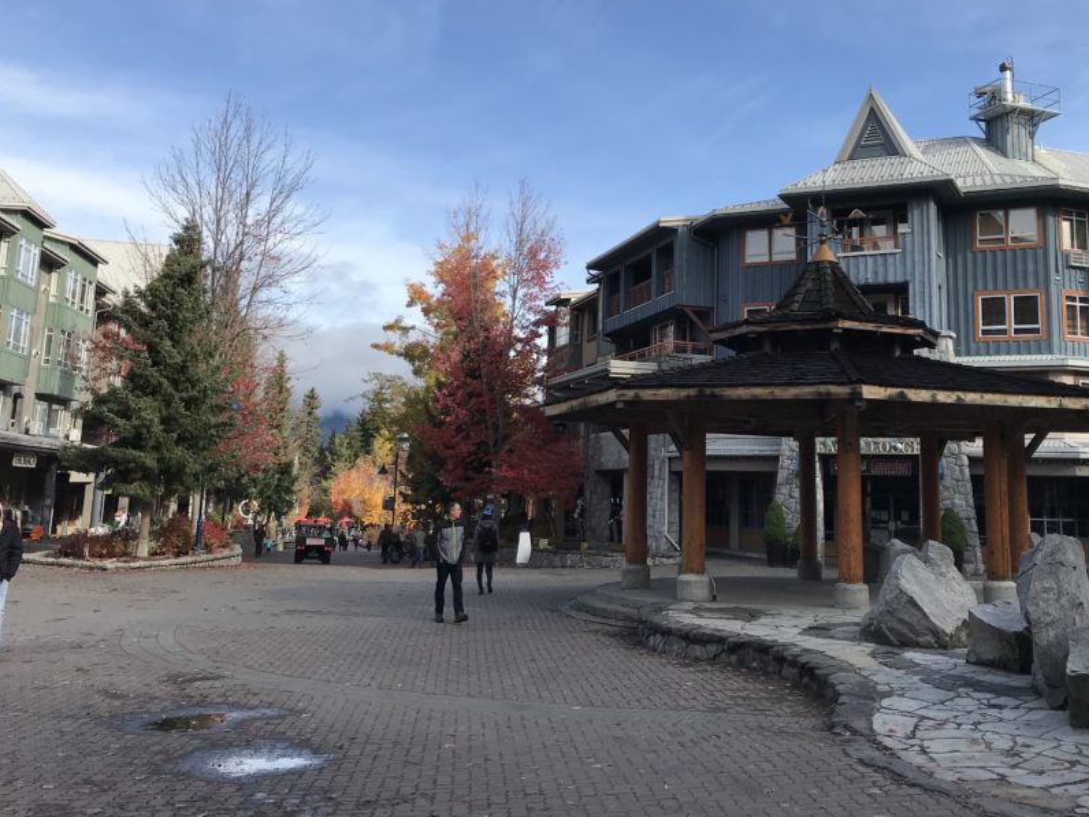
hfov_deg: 50.9
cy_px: 296
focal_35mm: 36
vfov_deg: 39.3
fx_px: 1133
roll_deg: -1.5
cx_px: 665
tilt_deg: +12.9
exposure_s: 1/1570
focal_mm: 3.99
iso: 20
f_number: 1.8
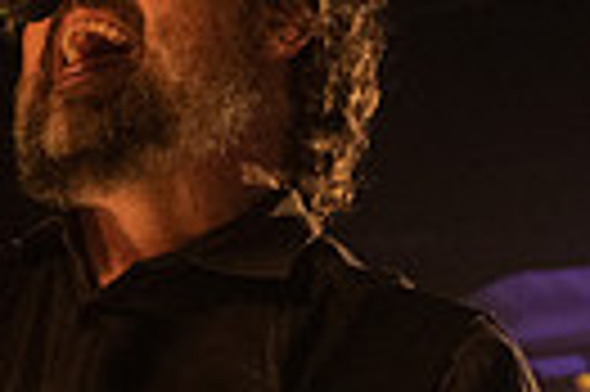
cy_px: 305
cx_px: -360
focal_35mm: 217
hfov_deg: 9.2
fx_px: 3552
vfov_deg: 6.3
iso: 3200
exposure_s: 1/160
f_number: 3.2
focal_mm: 44
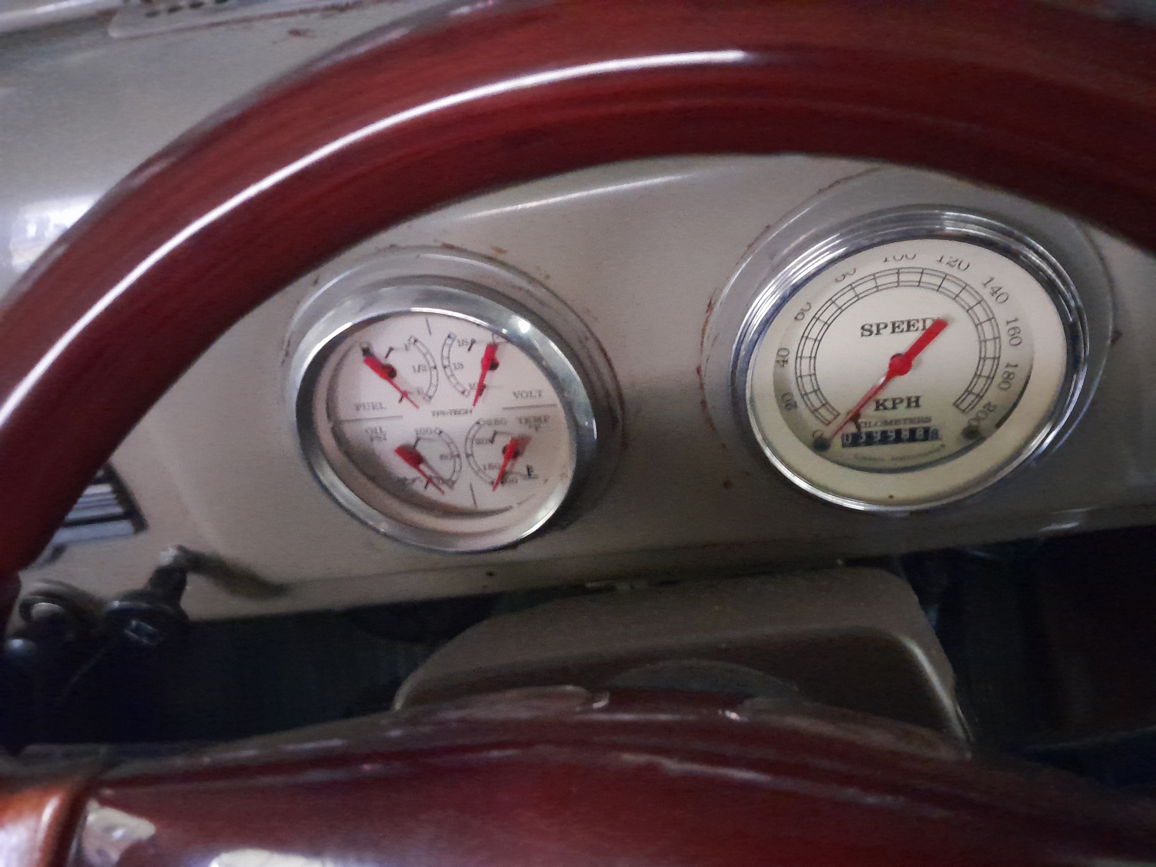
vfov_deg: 51.4
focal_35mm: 27
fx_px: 902
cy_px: 434
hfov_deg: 65.3
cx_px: 578
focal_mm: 4
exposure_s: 1/10
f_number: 1.8
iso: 2000
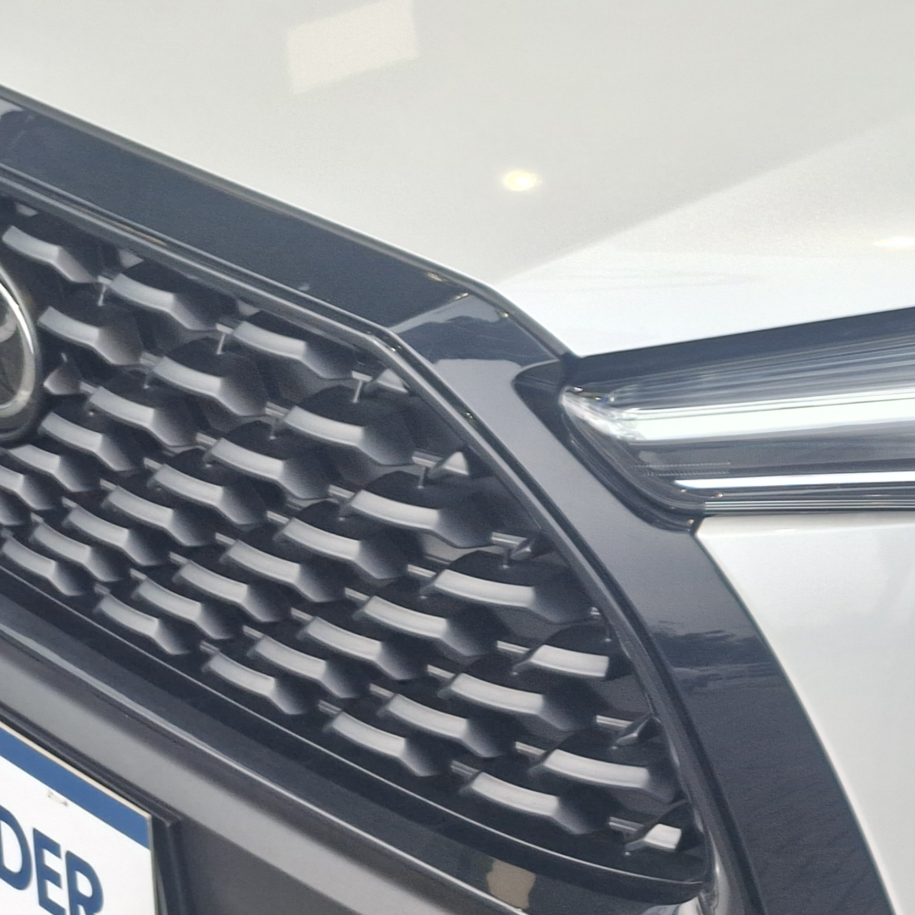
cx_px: 1466
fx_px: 2841
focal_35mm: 95
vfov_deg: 18.1
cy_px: 189
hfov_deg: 16.3
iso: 50
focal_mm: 5.54
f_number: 1.8
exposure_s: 1/336
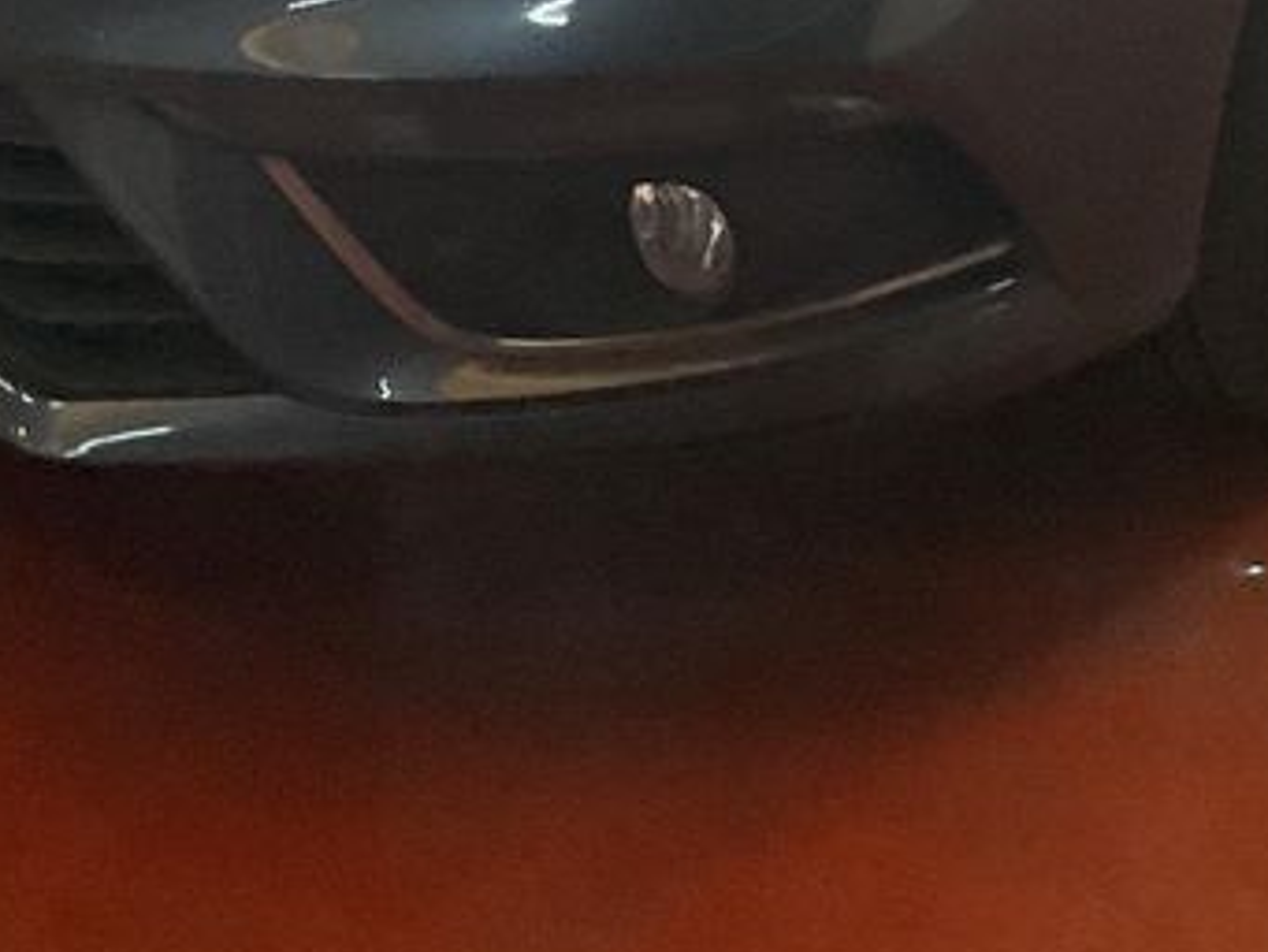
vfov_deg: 13.6
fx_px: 3738
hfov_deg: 19.2
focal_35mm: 102
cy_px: -502
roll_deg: -1.5
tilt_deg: -16.7
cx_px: 818
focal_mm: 3
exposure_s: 1/50
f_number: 1.8
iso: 200
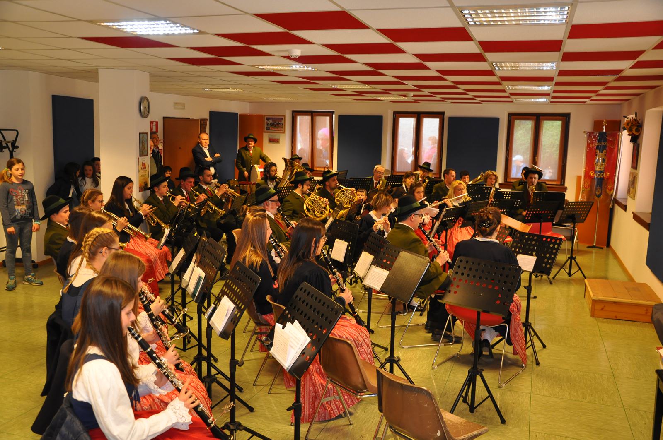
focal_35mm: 33
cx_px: 332
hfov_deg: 57.3
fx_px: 607
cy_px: 220
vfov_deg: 39.9
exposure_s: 1/60
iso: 800
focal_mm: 22
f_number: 3.8
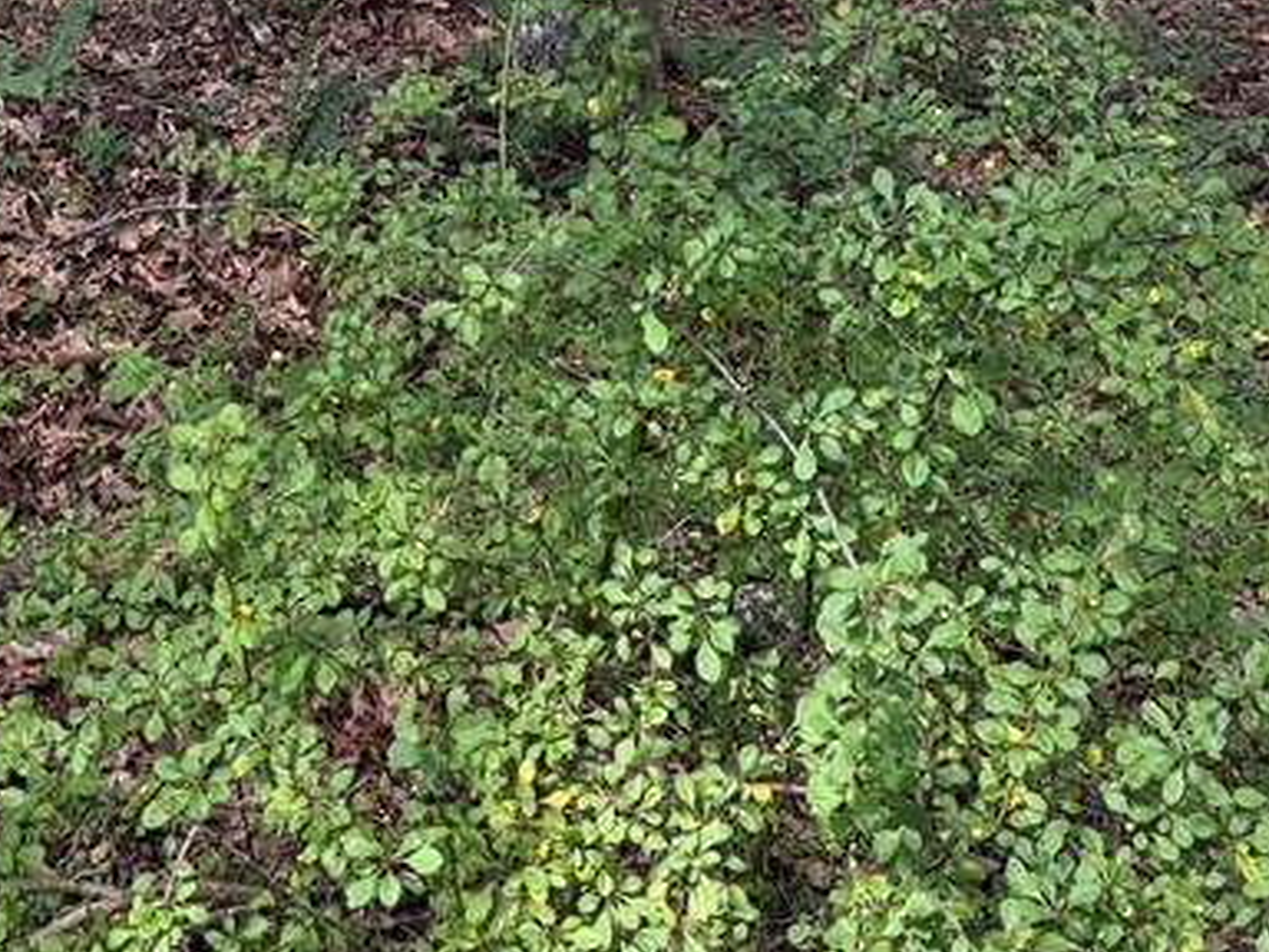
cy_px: -202
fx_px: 2346
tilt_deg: -18.2
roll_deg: +8.4
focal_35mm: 64
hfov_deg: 29.8
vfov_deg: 21.3
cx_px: 321
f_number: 1.78
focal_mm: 6.76
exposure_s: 1/121
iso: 125
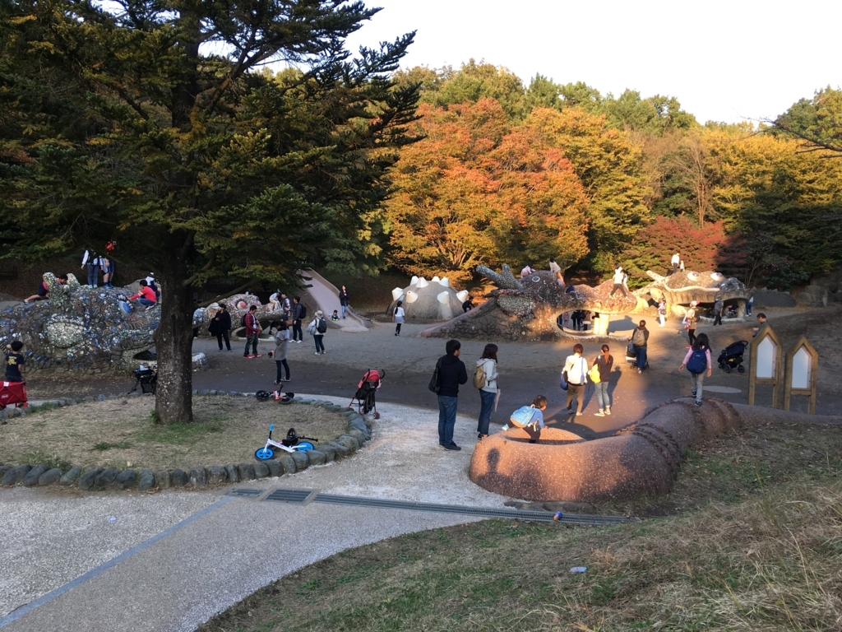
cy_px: 316
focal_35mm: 29
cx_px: 421
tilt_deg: -2.7
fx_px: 705
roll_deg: -0.9
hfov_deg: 61.7
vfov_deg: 48.2
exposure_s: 1/127
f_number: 2.2
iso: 25
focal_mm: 4.15
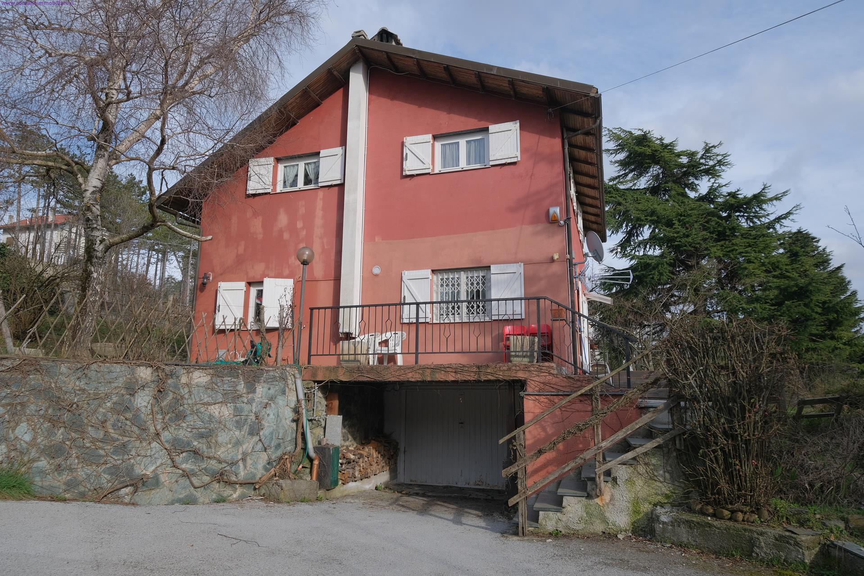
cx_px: 432
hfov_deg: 76.1
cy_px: 288
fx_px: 552
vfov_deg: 55.1
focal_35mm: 23
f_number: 5.6
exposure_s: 1/950
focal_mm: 15.1
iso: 320
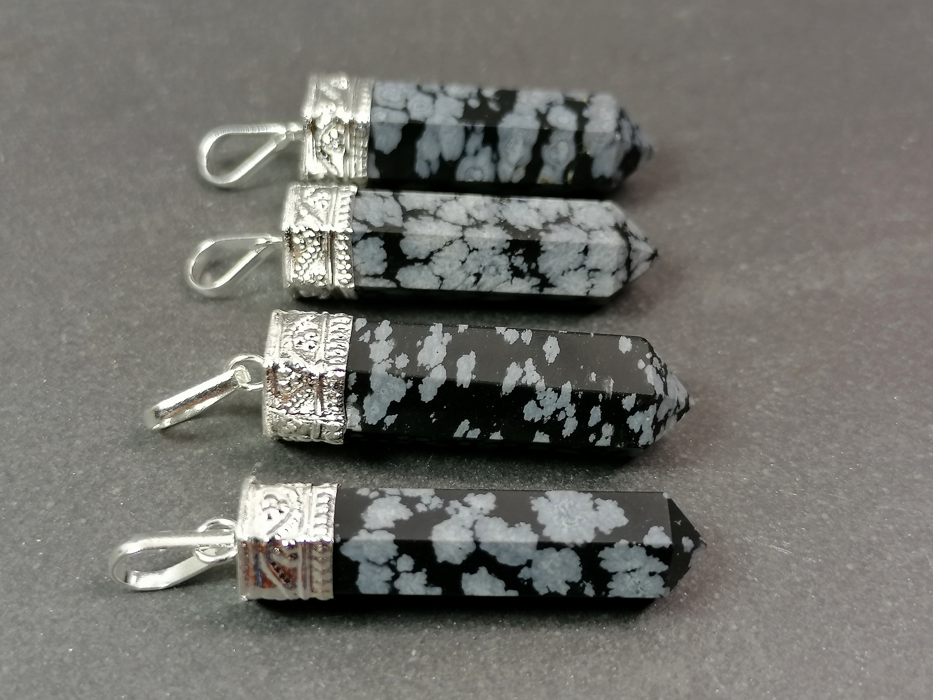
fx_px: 1240
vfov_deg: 31.5
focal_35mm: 46
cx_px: 466
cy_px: 350
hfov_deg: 41.2
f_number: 1.8
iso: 64
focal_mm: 4.75
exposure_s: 1/100
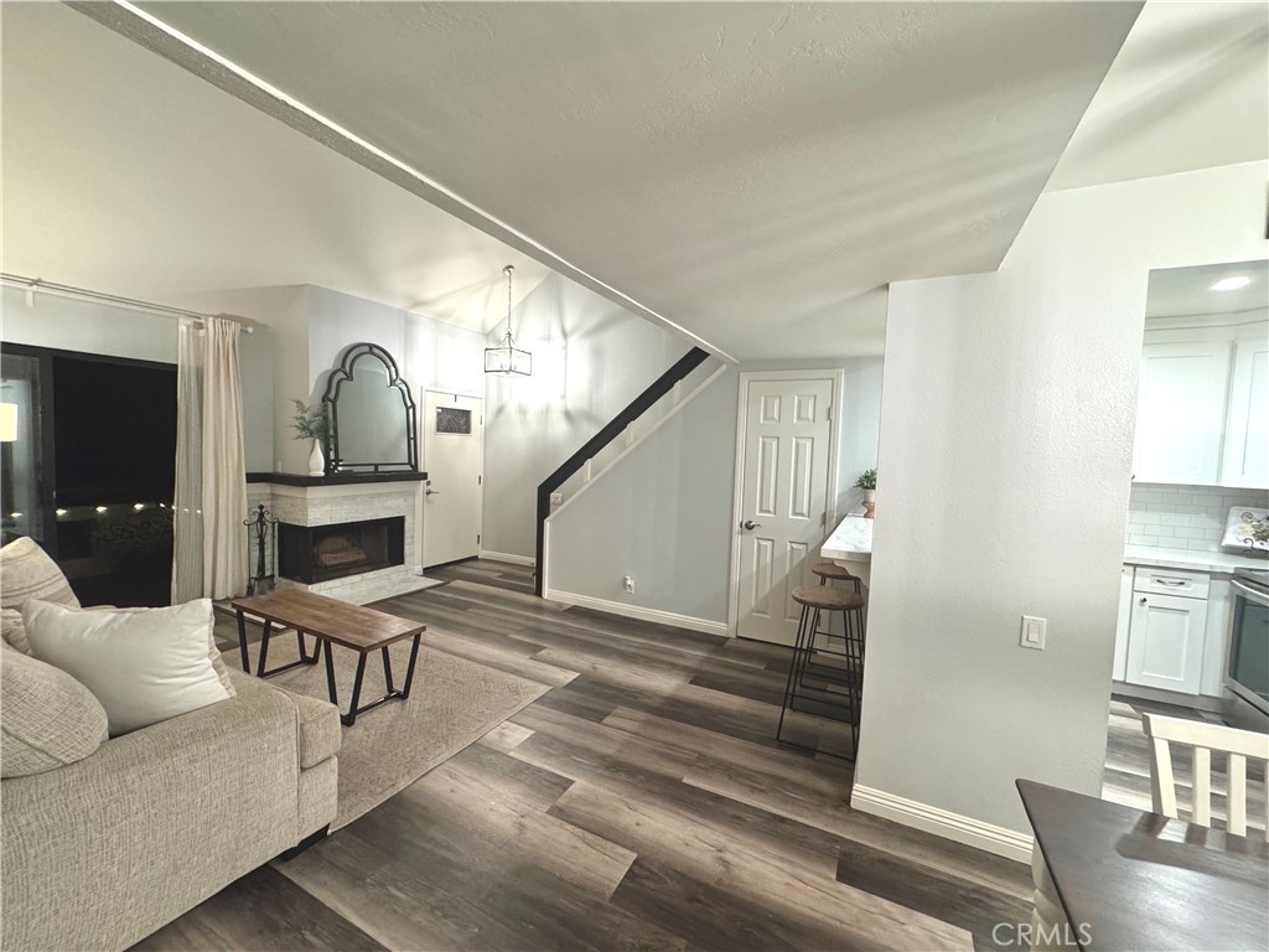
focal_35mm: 14
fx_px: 513
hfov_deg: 102.1
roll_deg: -2.4
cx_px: 634
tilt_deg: -4.4
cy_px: 476
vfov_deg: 85.7
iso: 320
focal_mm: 2.22
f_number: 2.2
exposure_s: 1/60
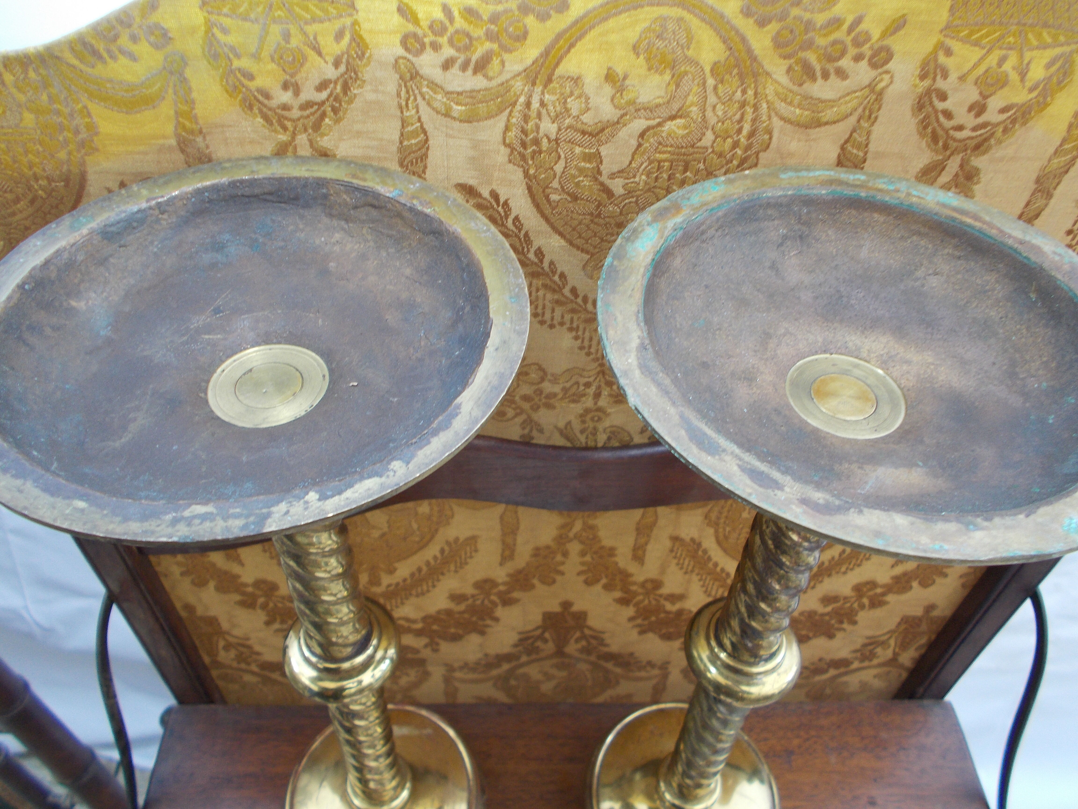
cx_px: 539
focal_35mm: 30
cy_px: 404
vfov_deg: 46.8
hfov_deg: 60.0
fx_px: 934
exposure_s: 1/25
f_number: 3.4
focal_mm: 5.3
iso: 125
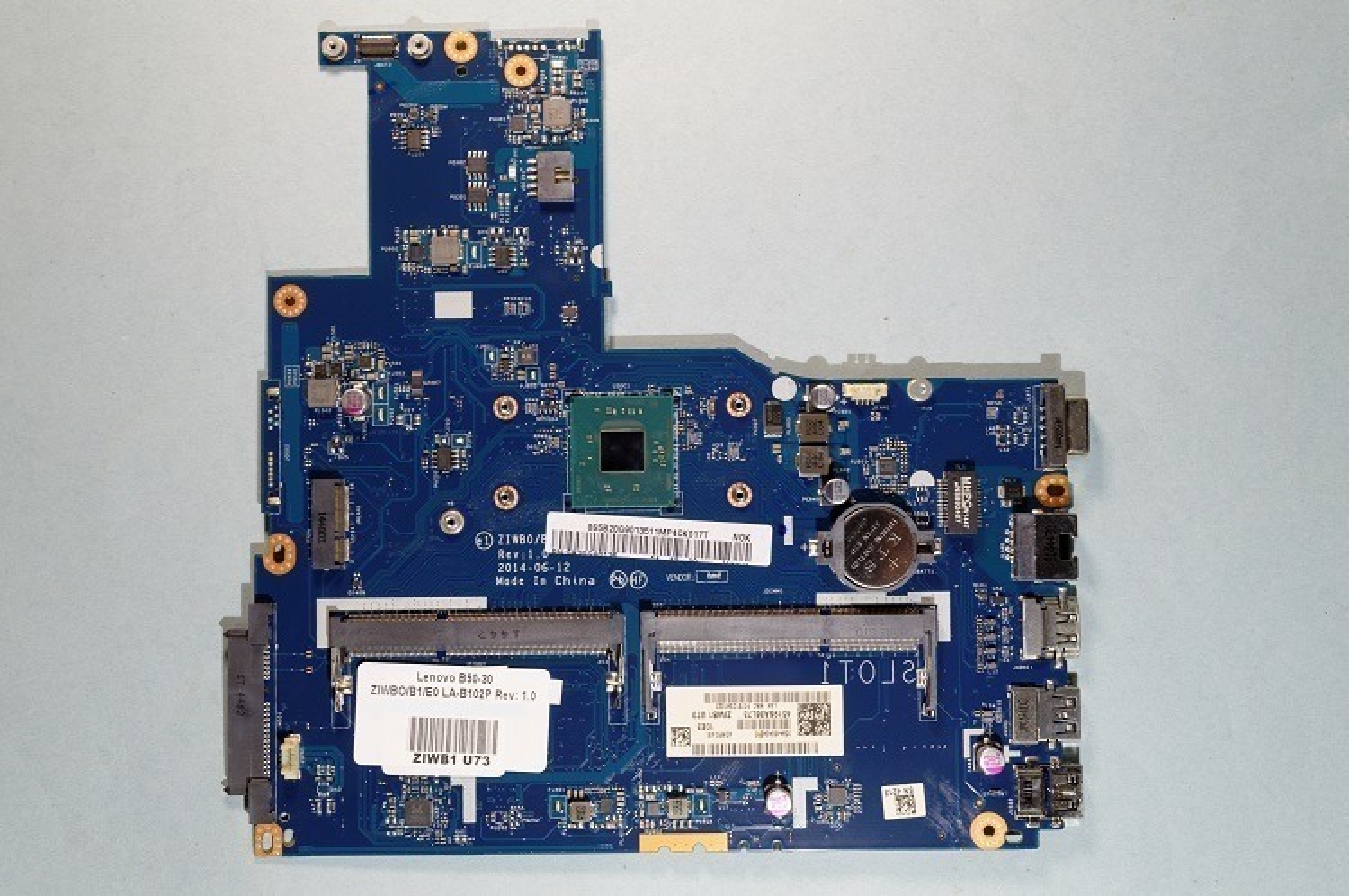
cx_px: 674
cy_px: 448
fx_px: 1516
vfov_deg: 32.9
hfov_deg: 48.0
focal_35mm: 40
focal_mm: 27
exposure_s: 1/6
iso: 100
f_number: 8
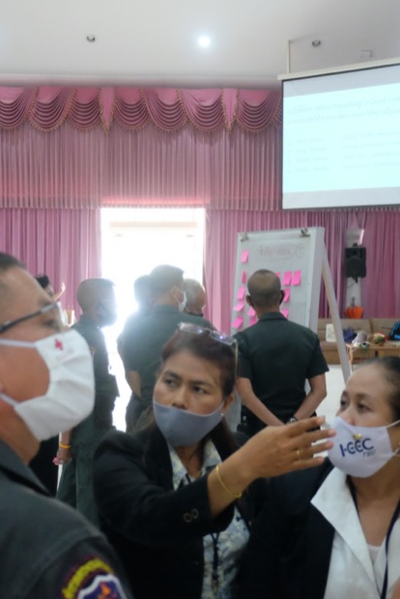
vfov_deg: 37.5
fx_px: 883
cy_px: 311
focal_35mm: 53
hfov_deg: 25.5
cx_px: 243
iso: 5000
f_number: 4
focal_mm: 21.1
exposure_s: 1/160
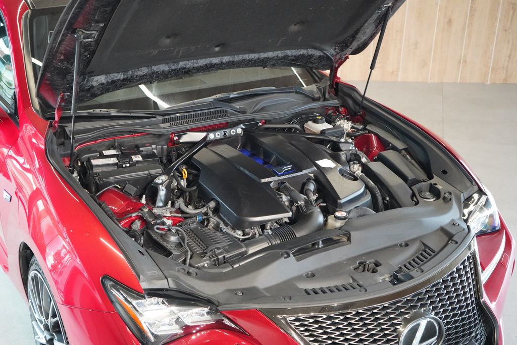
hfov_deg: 43.6
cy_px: 172
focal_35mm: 45
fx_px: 646
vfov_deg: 29.9
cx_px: 258
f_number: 4.5
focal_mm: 45
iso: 12800
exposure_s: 1/160
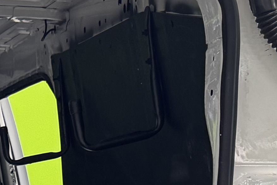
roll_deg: -0.5
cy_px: 460
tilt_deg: -12.7
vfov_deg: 7.8
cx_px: -226
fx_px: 1254
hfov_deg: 11.6
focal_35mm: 163
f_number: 1.78
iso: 125
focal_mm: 6.76
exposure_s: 1/50
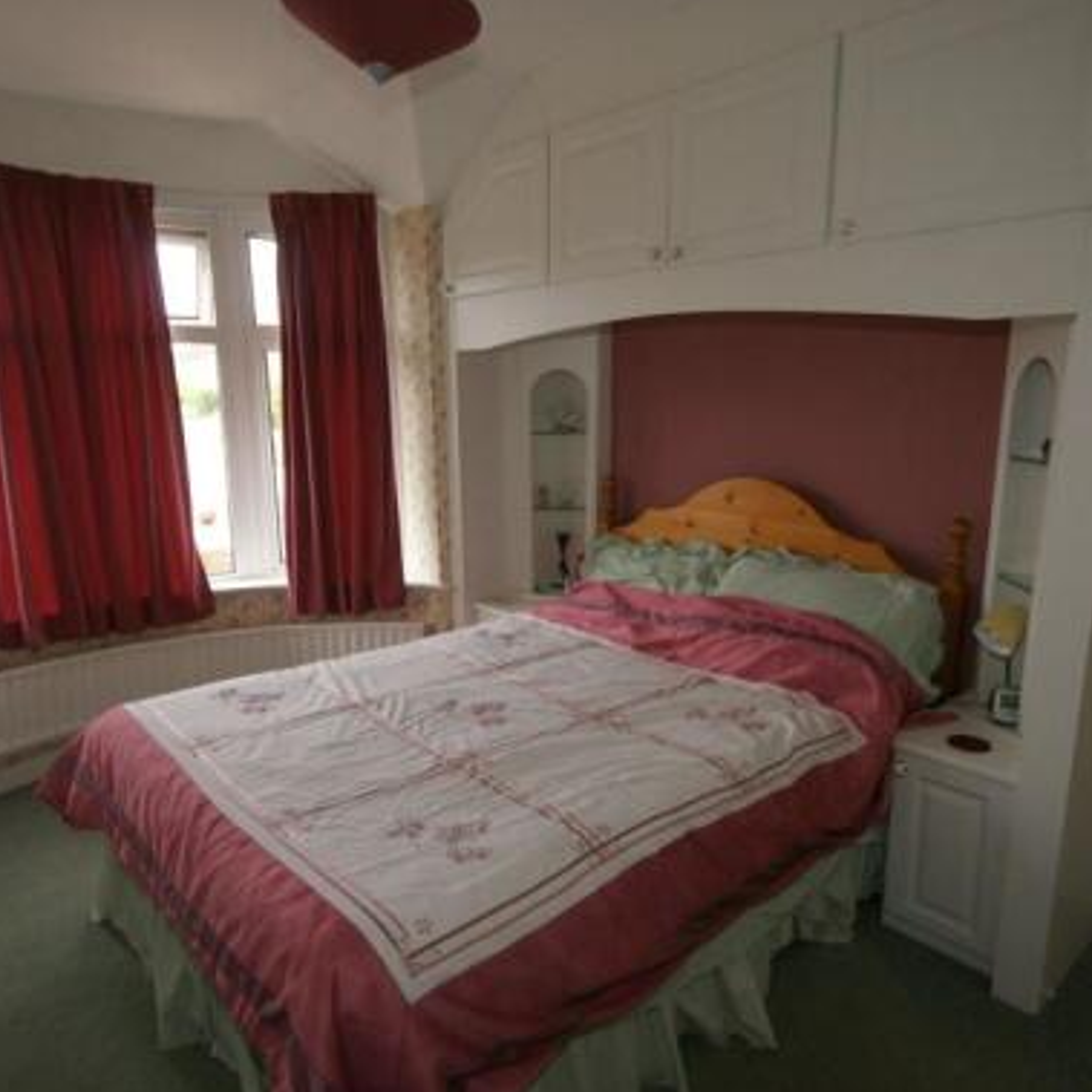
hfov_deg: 69.6
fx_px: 785
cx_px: 558
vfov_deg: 69.6
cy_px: 558
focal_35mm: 22
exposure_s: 1/60
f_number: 5.6
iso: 400
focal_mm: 10
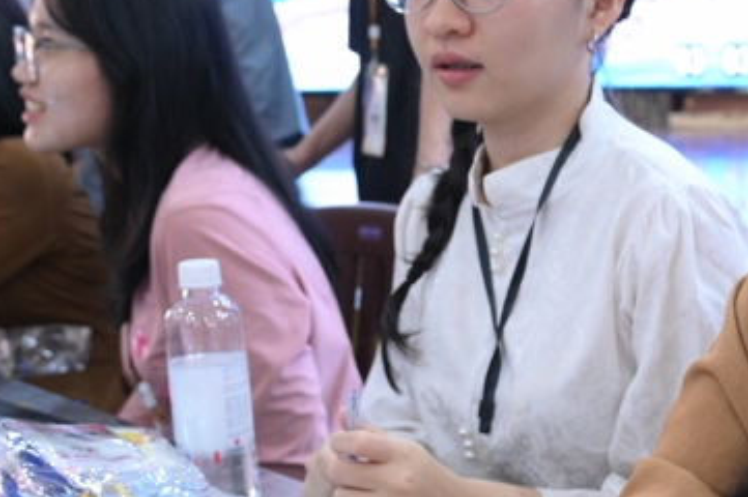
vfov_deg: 20.9
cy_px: 277
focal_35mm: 65
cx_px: 670
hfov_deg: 29.7
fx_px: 1349
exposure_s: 1/100
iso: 4000
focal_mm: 24
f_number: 4
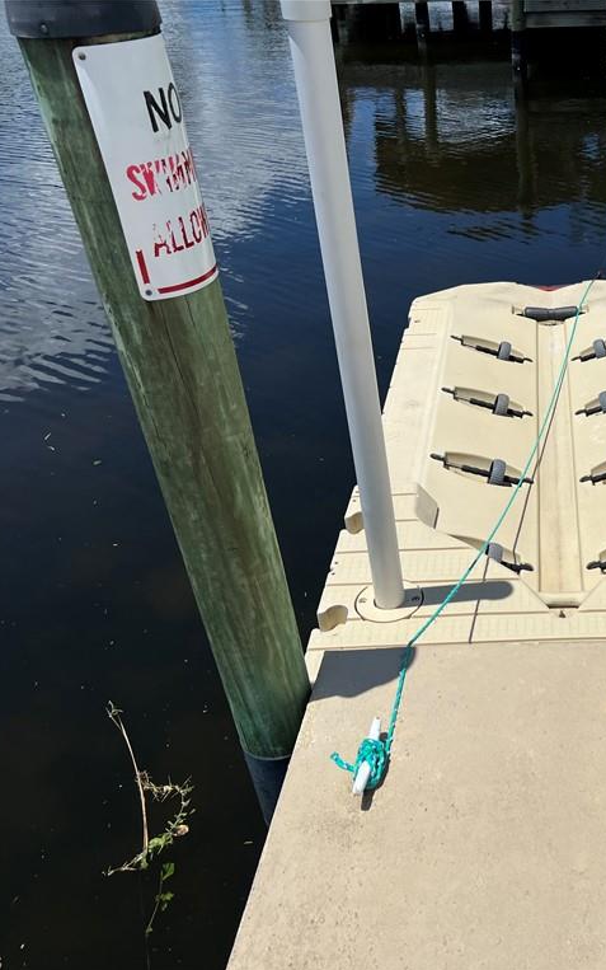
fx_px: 978
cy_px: 487
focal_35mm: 37
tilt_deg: -31.7
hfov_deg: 32.5
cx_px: 559
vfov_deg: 52.7
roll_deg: +1.5
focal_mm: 5.7
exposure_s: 1/11364
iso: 50
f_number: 1.5
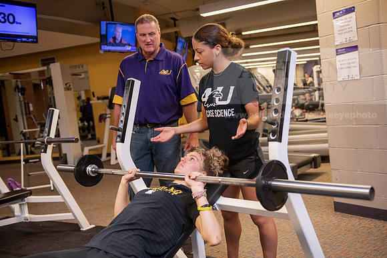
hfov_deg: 48.4
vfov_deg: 33.4
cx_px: 194
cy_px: 129
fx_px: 430
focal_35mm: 40
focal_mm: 40
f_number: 3.2
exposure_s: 1/200
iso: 1000
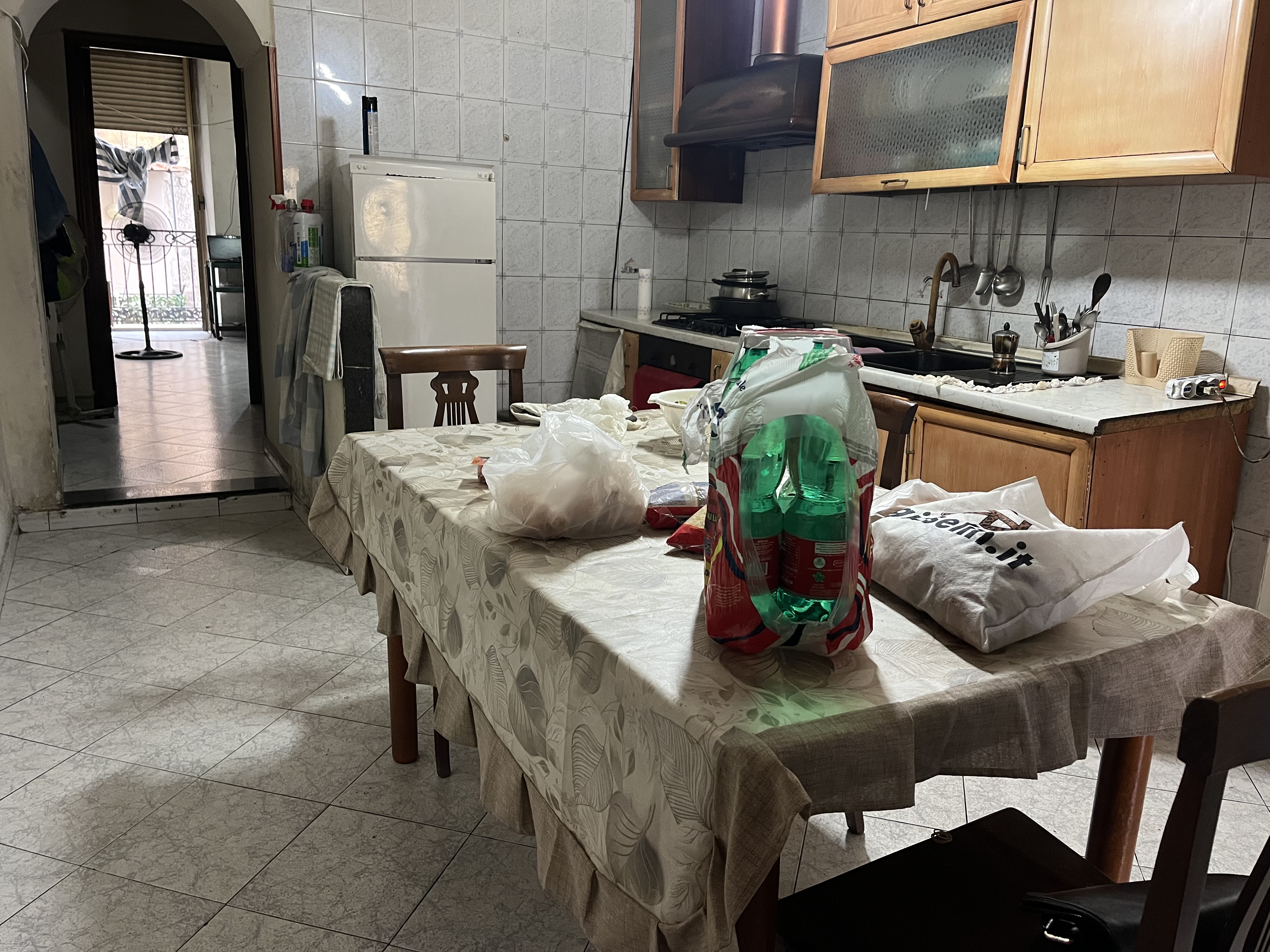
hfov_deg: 67.3
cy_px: 476
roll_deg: -2.2
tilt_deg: -14.0
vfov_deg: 53.1
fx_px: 954
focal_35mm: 26
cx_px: 635
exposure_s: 1/50
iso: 500
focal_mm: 5.1
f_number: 1.6
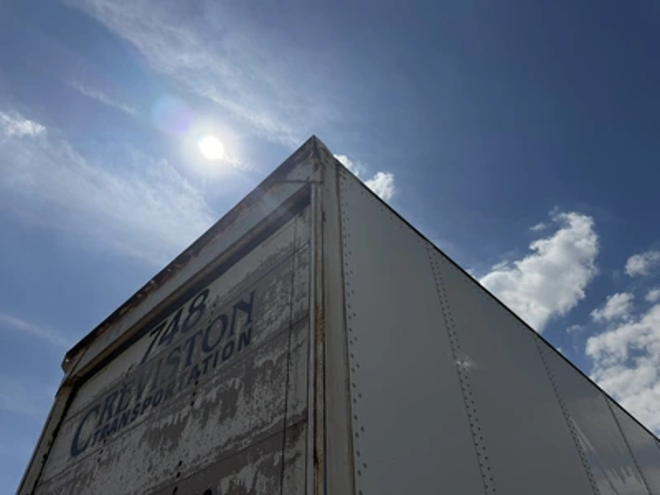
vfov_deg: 56.8
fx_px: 458
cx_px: 330
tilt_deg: +43.9
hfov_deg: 71.6
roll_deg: +3.1
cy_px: 248
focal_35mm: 24
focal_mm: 6.76
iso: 100
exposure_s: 1/22727
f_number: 1.78
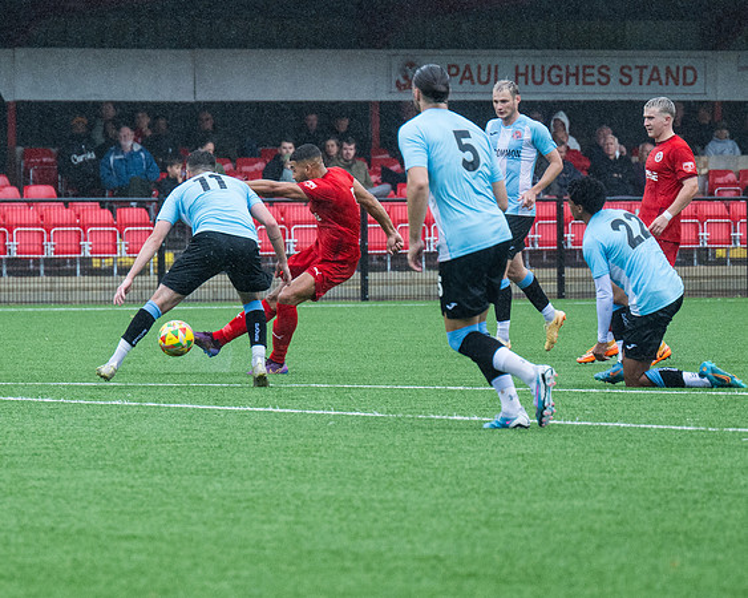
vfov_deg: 4.8
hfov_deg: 6.0
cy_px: 395
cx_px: 209
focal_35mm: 323
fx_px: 7139
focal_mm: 140
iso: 1000
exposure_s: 1/1600
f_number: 4
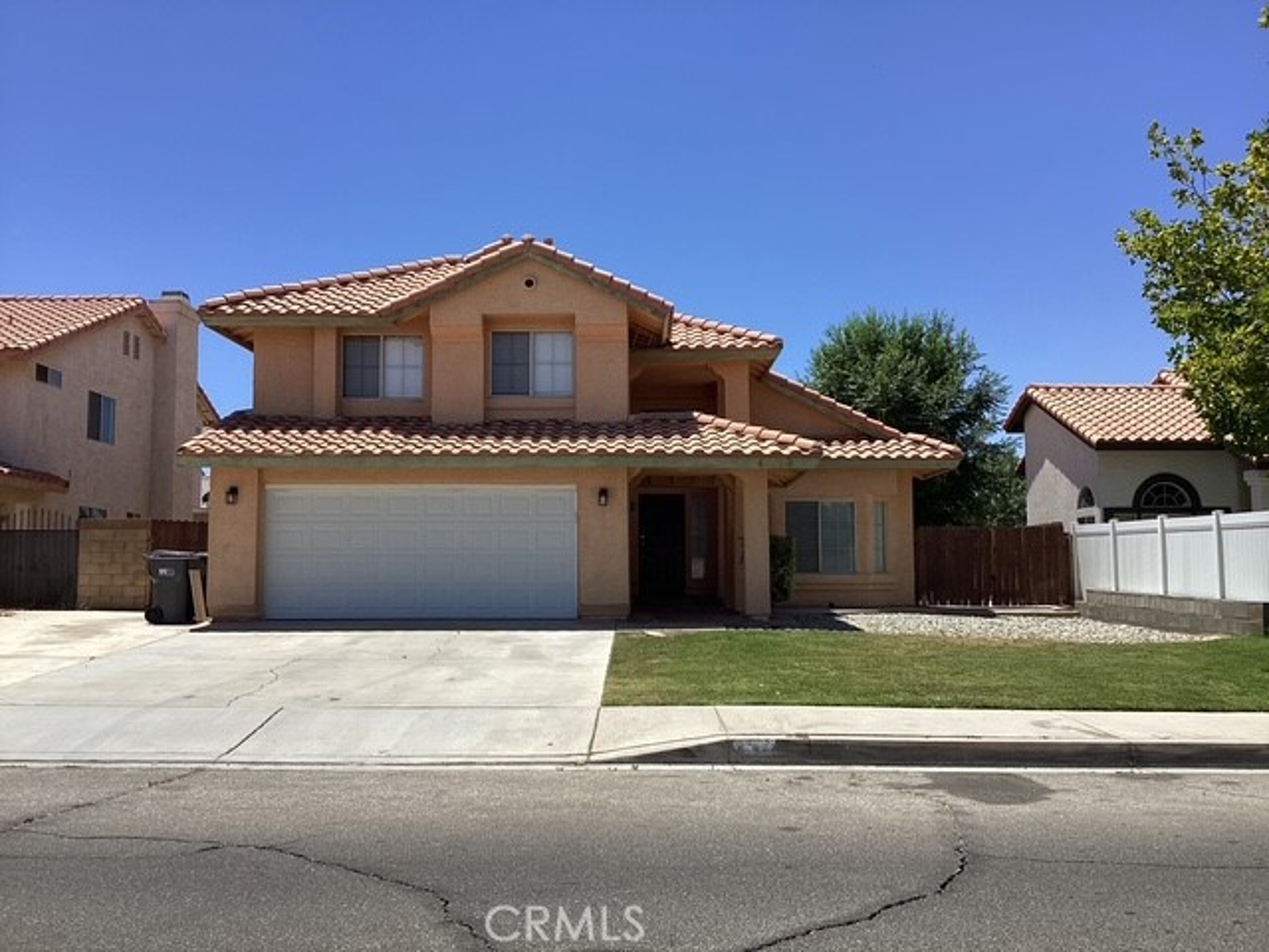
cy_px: 476
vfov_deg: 45.4
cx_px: 634
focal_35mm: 31
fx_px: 1136
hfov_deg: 58.4
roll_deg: -1.3
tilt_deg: +4.3
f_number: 2.4
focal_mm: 3.3
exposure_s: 1/1631
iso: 25
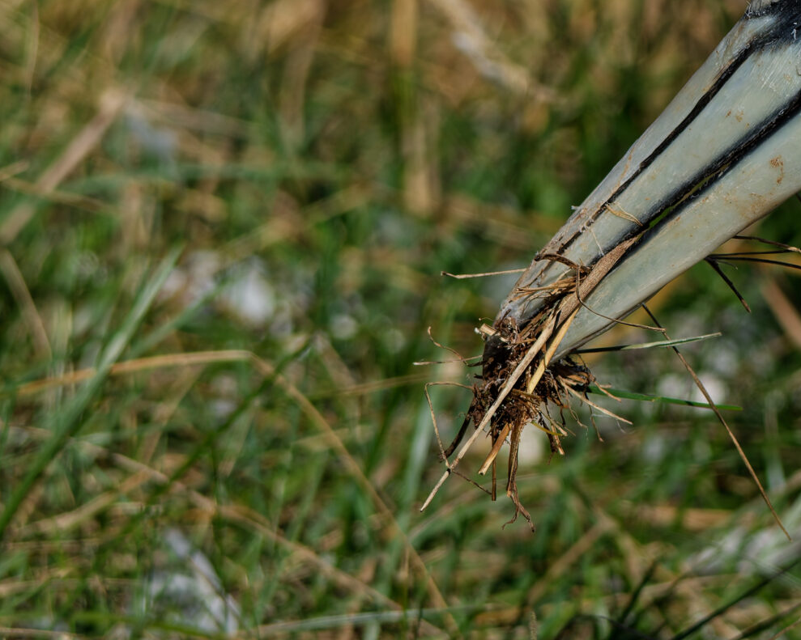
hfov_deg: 1.8
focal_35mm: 1057
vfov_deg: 1.5
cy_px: -10
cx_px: 913
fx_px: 25055
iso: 200
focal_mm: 290
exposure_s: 1/1000
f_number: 8
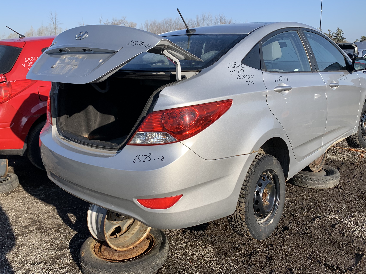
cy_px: 125
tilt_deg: -11.5
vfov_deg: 45.4
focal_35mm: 31
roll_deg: +0.8
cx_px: 196
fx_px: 328
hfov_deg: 58.3
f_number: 1.8
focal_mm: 4.25
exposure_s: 1/1689
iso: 25
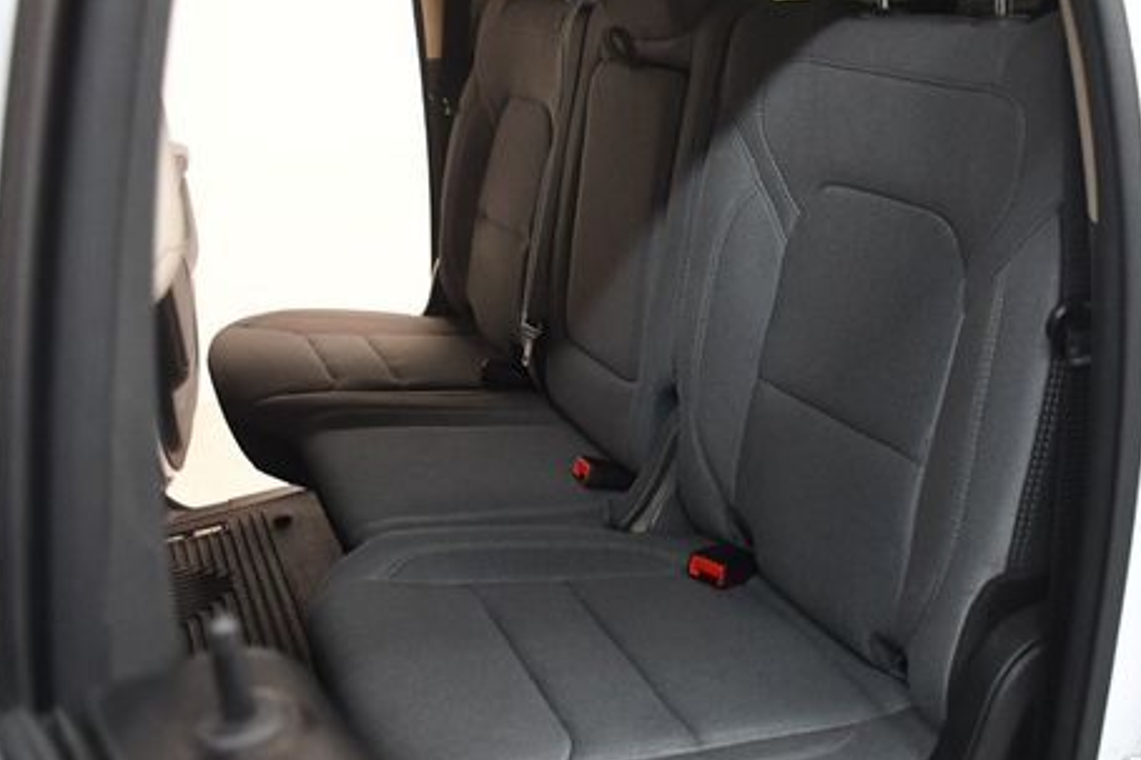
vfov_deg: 35.0
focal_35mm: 38
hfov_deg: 50.5
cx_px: 670
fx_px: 1204
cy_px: 351
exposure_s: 1/60
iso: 3200
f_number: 3.5
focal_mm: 18
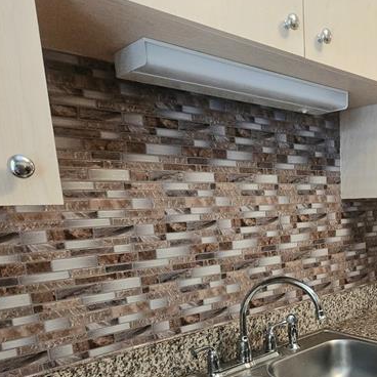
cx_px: 318
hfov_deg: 47.4
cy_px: 301
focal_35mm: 32
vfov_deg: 48.3
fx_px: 394
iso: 400
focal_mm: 2.2
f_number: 2.2
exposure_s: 1/60.2
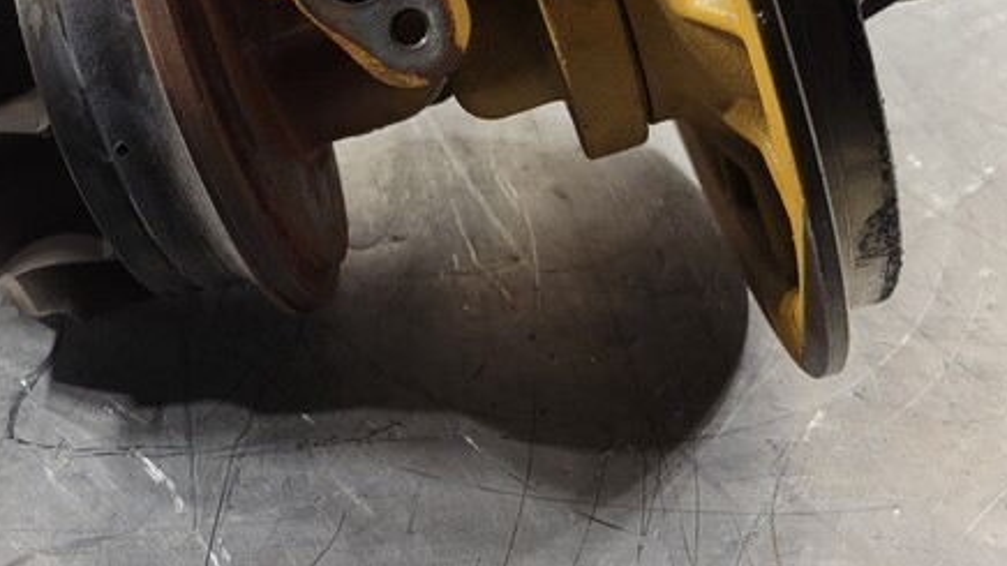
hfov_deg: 39.6
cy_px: -32
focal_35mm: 52
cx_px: 388
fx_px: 1388
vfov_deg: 22.0
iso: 50
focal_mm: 5.4
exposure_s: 1/120
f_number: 1.8
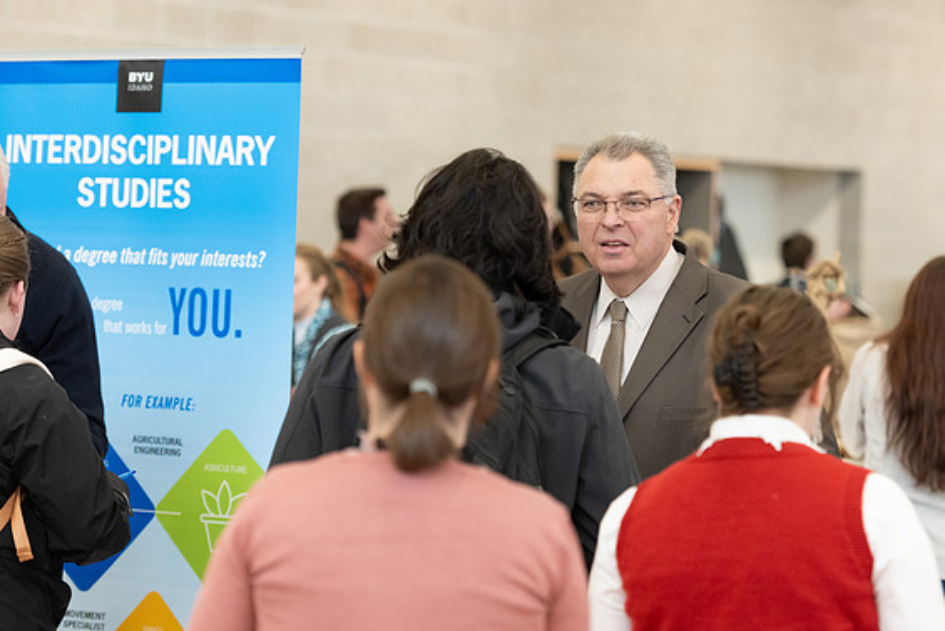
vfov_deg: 9.0
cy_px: 276
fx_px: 4017
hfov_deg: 13.4
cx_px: 628
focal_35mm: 153
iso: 1250
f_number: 3.5
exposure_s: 1/200
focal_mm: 112
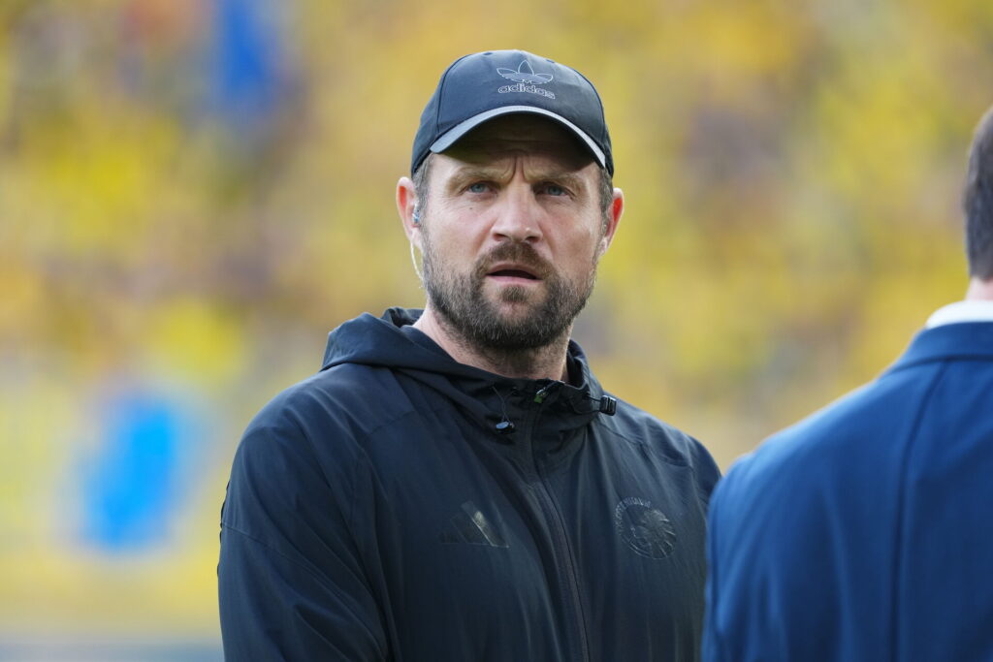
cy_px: 331
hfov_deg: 5.2
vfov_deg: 3.4
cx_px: 496
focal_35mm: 400
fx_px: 11034
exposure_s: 1/800
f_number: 4
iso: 800
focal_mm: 400
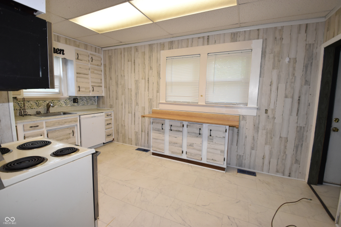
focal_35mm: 15
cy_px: 114
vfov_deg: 77.3
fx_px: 142
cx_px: 170
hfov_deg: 100.4
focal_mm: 10
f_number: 5
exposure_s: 1/100
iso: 800
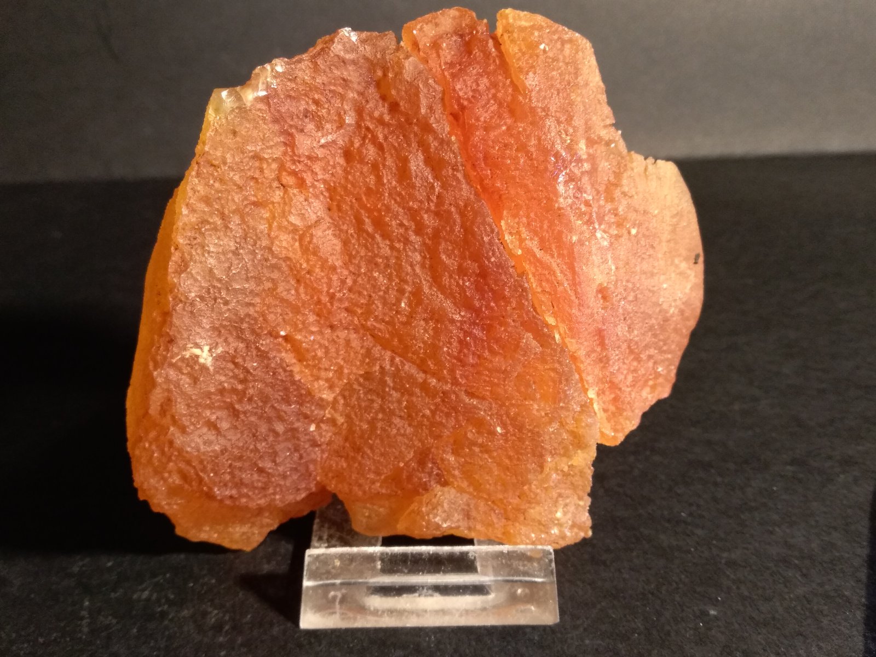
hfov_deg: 67.3
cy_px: 328
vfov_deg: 53.1
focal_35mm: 26
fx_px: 658
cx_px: 438
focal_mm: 3.54
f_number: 2
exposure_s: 1/33.3
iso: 386
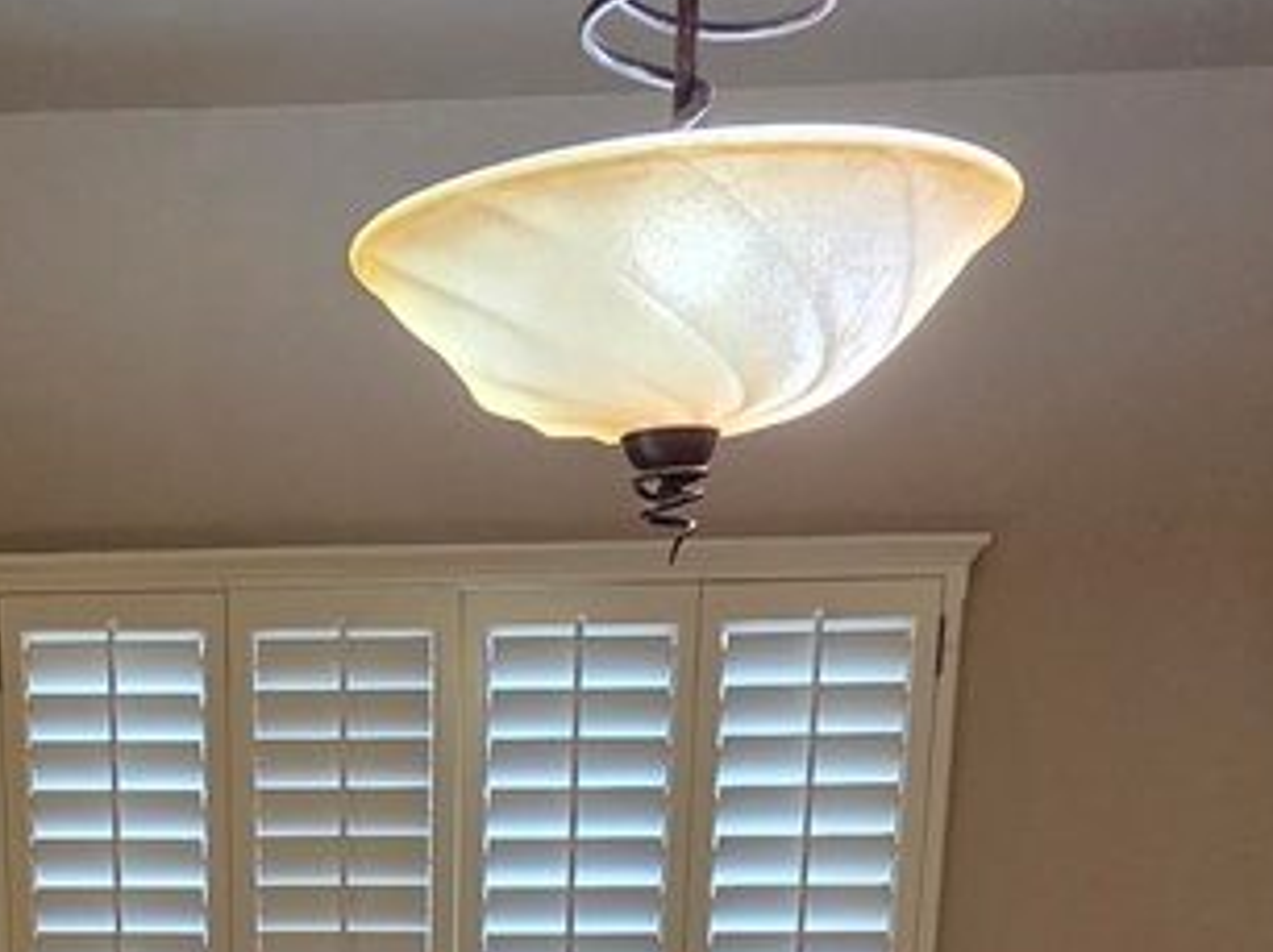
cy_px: 1472
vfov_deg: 22.7
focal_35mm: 51
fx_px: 1874
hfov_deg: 36.4
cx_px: 279
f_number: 2.2
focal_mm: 2.2
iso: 200
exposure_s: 1/60
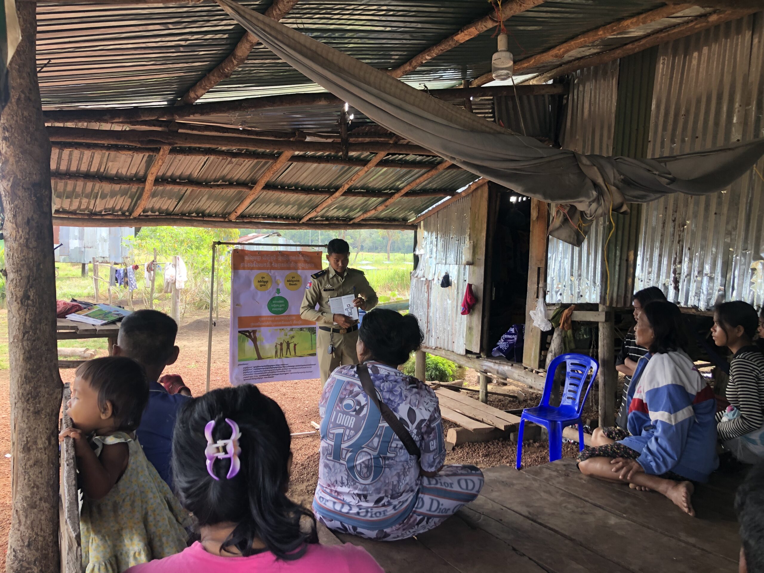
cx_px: 382
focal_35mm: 28
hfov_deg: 63.4
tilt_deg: -3.8
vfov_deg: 49.7
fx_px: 618
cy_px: 286
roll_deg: +0.0
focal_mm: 4
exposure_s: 1/120
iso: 50
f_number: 1.8
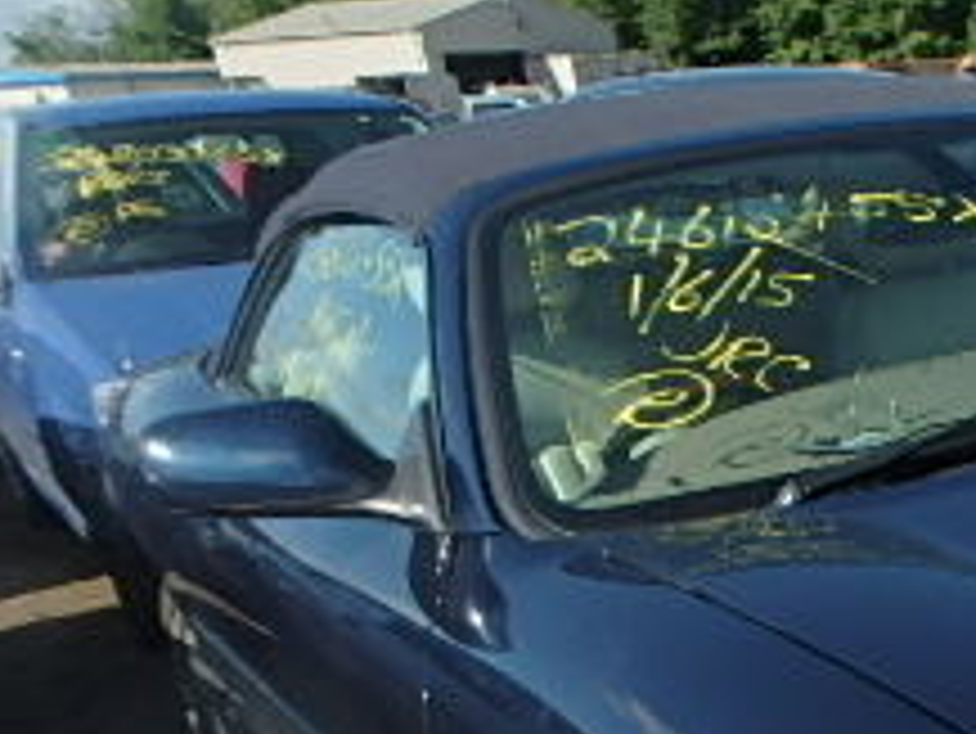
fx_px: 1749
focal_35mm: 62
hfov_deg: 24.7
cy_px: 932
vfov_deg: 21.6
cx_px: 1430
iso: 125
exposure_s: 1/800
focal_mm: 3.7
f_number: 3.5
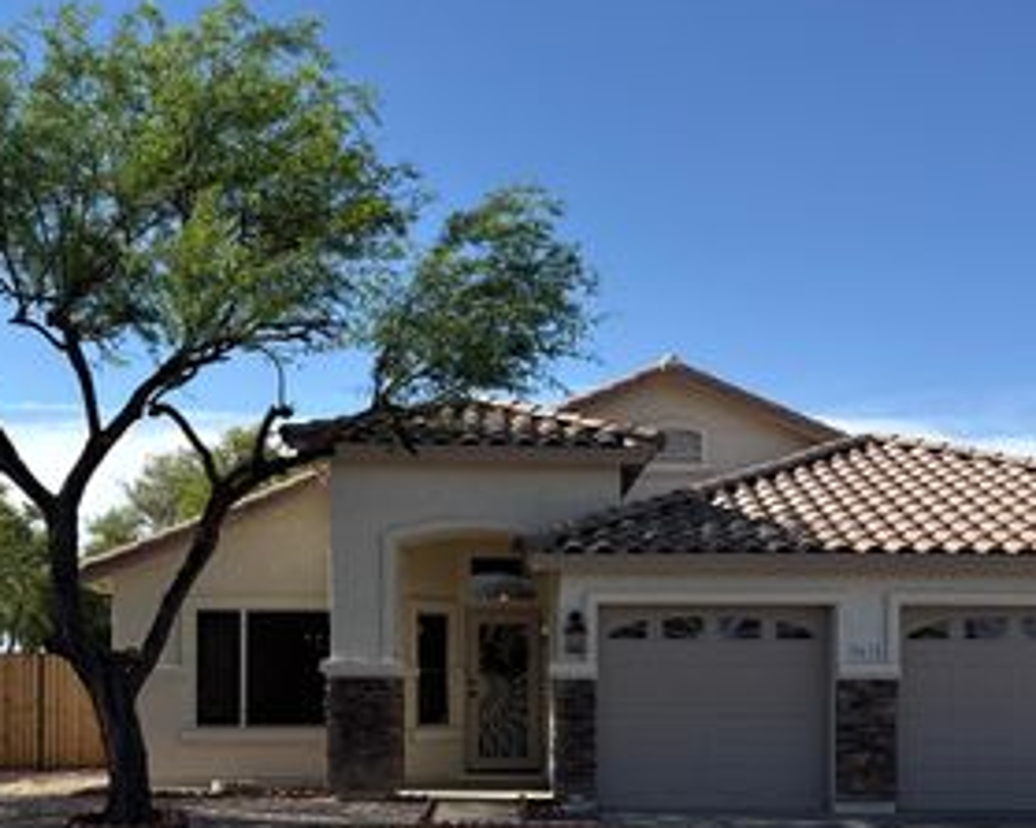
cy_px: 681
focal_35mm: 42
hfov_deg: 43.8
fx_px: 1287
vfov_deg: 34.4
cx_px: 546
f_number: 1.78
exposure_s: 1/4673
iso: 80
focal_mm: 6.76
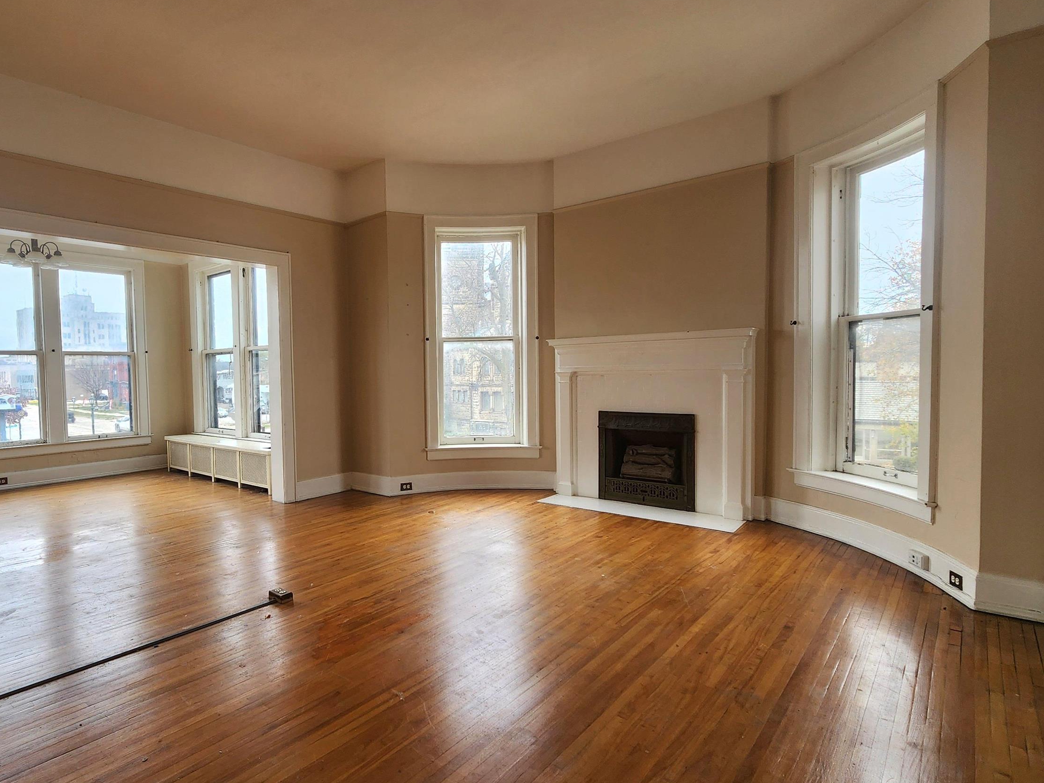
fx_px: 543
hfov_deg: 85.8
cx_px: 383
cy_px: 392
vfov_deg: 71.6
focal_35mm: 18
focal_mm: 2.2
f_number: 2.2
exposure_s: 1/120
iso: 80
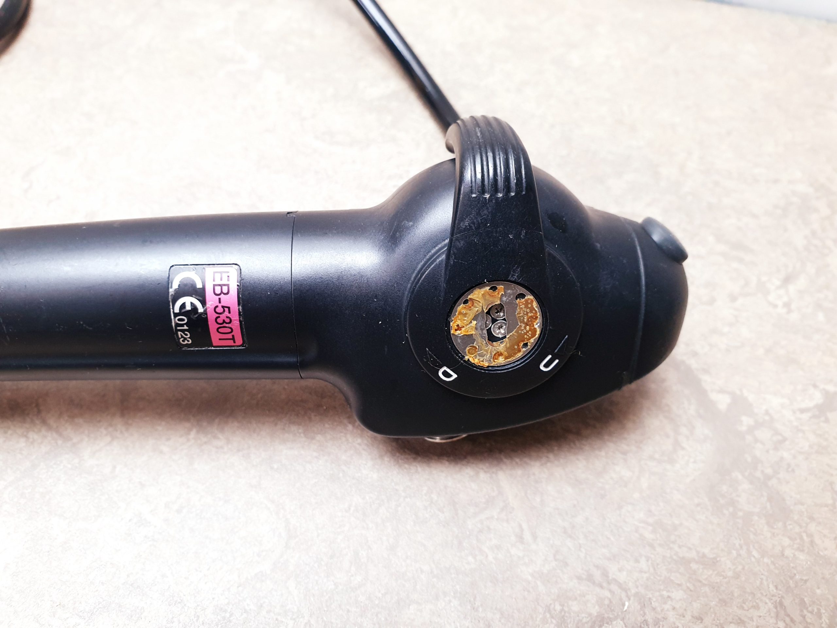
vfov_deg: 53.1
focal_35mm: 26
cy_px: 314
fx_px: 629
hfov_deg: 67.3
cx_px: 418
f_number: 2.4
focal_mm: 4.3
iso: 160
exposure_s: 1/50
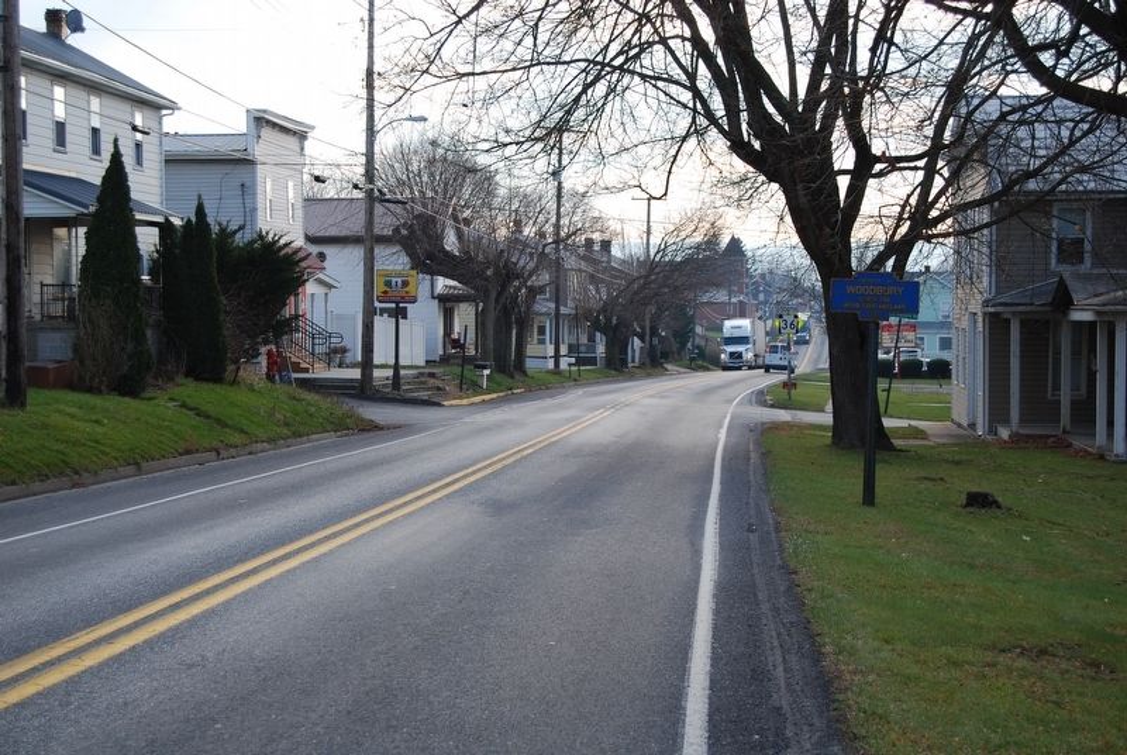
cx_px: 564
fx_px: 1975
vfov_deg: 21.6
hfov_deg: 31.8
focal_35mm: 63
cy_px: 378
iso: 100
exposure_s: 1/160
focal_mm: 42
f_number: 6.3
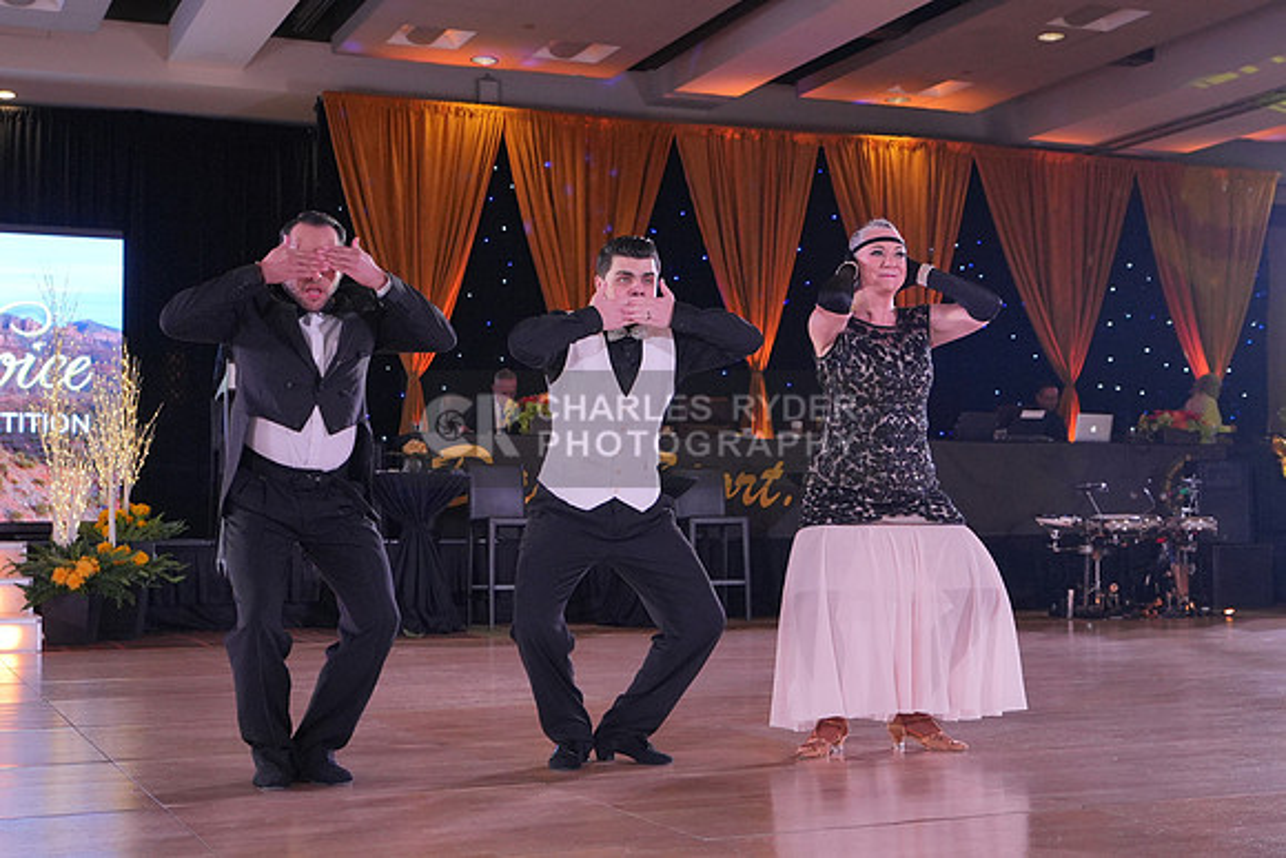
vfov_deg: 26.0
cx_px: 643
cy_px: 429
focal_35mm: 52
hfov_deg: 38.2
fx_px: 1858
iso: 1600
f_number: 4
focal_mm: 35
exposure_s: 1/400
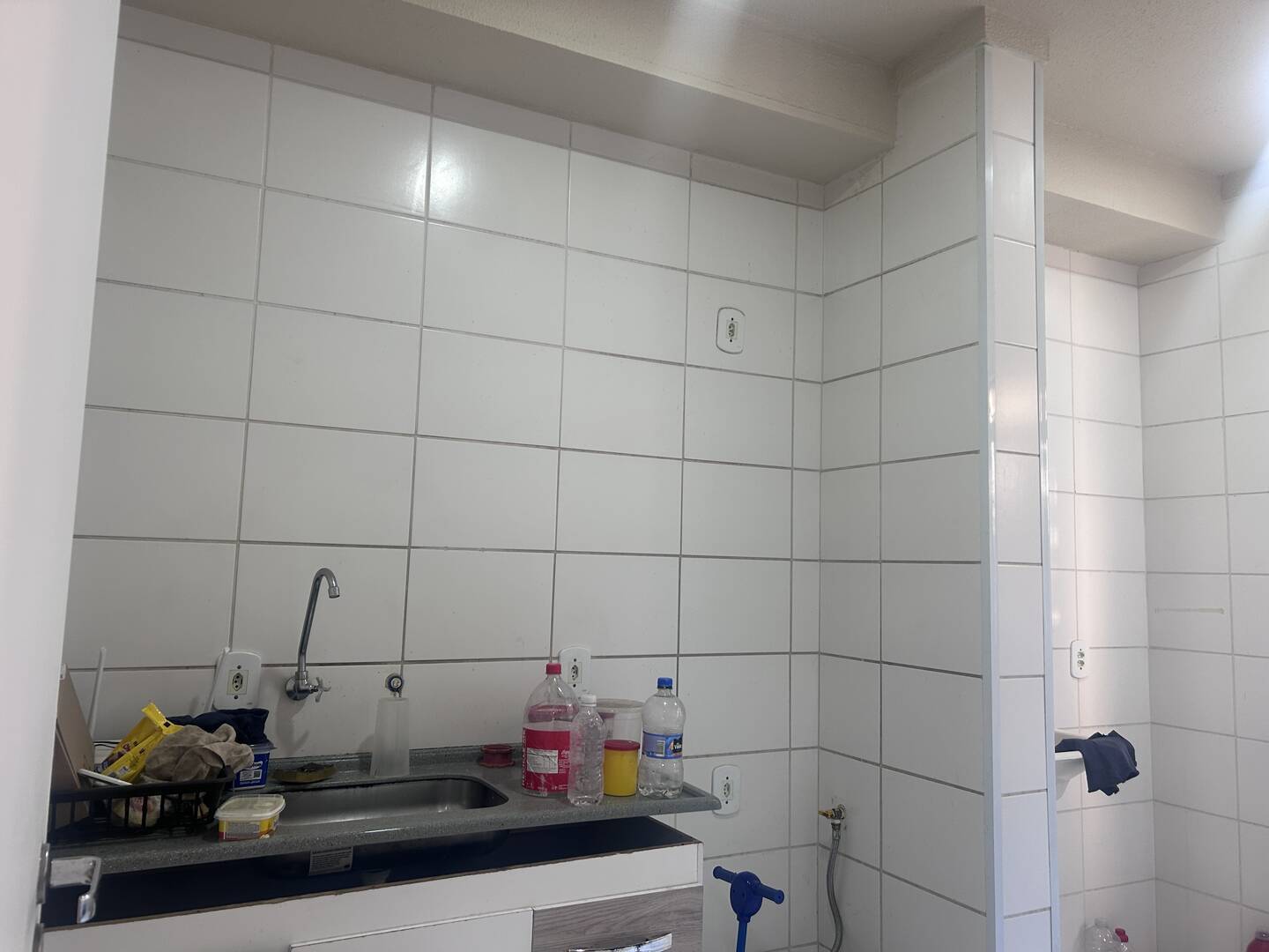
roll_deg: -1.9
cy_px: 476
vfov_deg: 53.1
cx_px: 634
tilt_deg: +5.7
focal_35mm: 26
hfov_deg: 67.3
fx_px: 953
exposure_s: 1/60
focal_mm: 5.7
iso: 64
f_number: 1.5
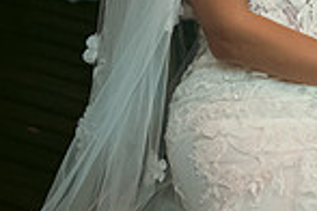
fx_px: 2078
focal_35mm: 236
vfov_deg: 5.7
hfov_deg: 8.5
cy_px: -163
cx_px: 464
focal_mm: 60
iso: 1250
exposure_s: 1/160
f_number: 3.5
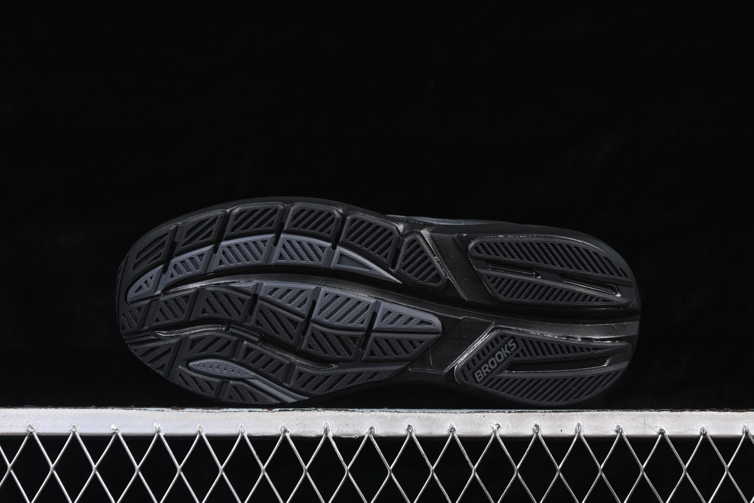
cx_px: 377
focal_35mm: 75
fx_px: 1571
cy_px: 252
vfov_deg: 18.2
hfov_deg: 27.0
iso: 160
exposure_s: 1/60
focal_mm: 50
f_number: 6.3
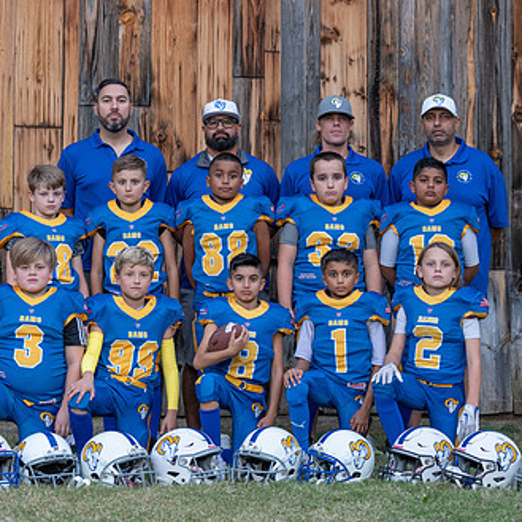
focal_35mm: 117
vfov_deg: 14.9
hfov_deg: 14.9
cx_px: 259
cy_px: 264
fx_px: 1996
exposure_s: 1/320
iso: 1600
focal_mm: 78
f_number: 3.5
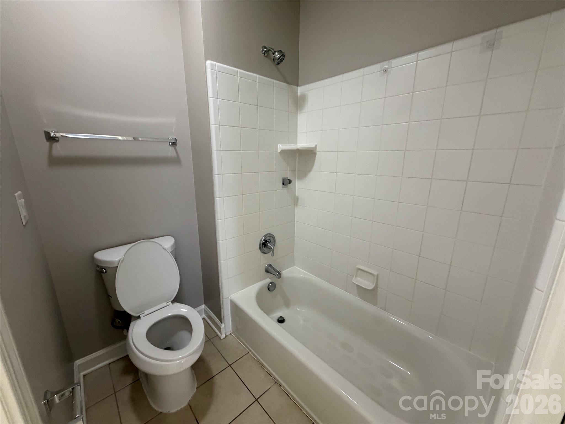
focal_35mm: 14
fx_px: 229
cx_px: 282
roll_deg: +1.9
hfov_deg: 102.1
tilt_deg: -12.2
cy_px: 212
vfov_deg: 85.7
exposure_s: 1/60
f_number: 2.2
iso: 320
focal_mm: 2.22
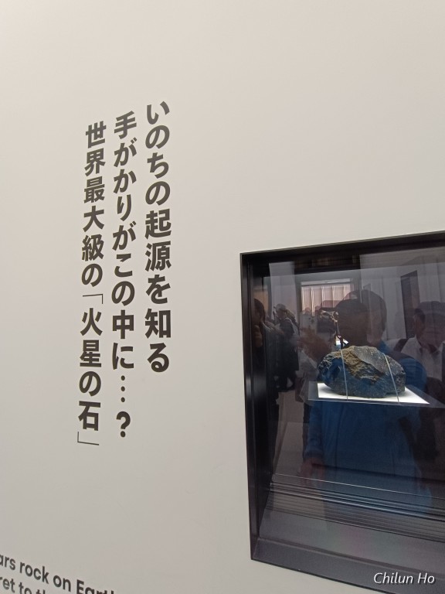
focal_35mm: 16
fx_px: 274
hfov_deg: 78.1
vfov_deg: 94.5
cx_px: 222
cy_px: 297
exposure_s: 1/100
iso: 112
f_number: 2.2
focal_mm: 1.66
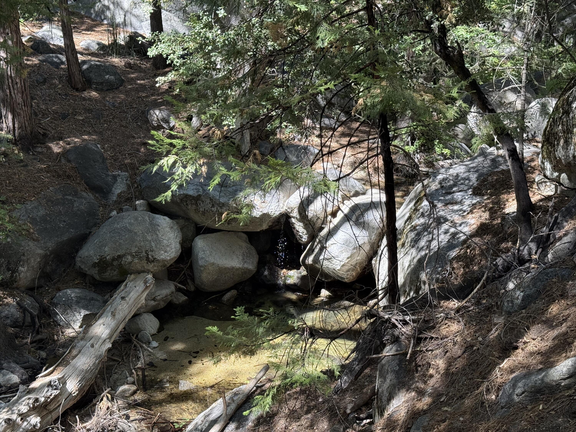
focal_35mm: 48
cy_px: 216
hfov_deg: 39.7
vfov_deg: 30.3
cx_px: 288
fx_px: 799
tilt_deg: -17.3
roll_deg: -0.7
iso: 64
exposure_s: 1/381
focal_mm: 6.76
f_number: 1.78
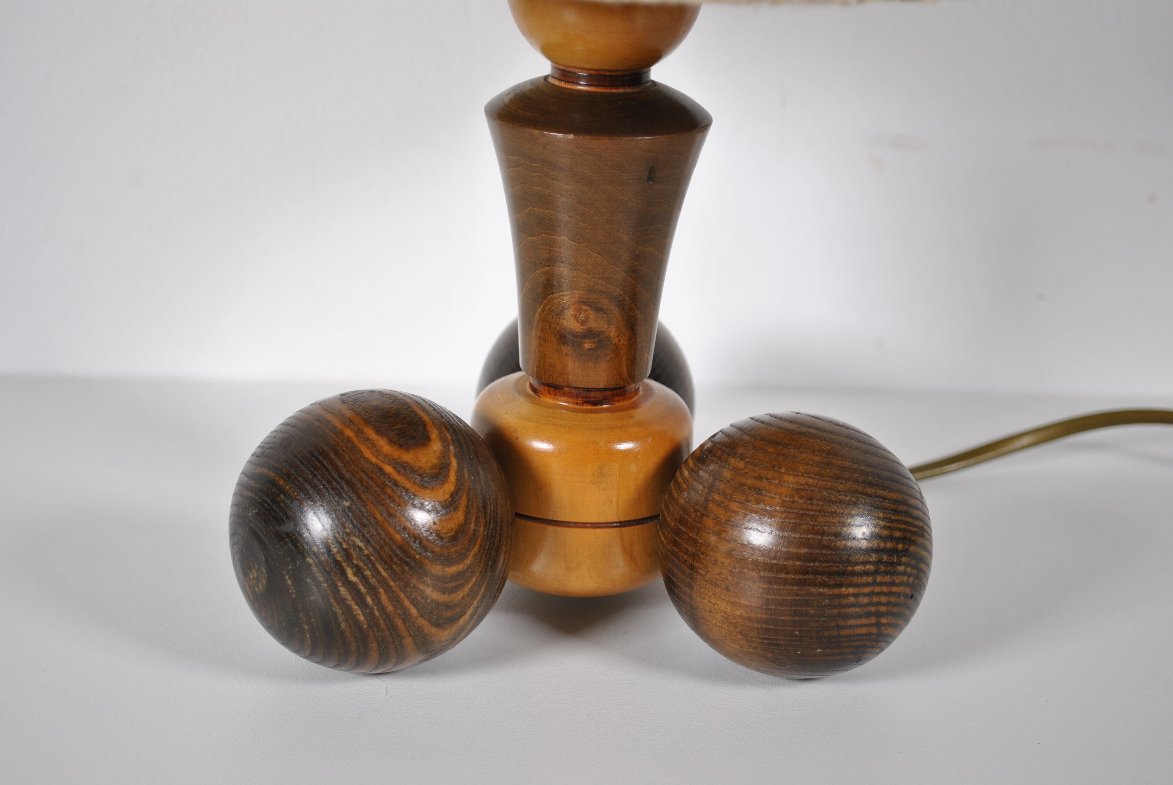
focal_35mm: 68
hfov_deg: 29.8
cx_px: 586
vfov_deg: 20.2
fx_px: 2202
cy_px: 392
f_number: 5.3
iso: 200
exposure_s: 1/100
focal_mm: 45
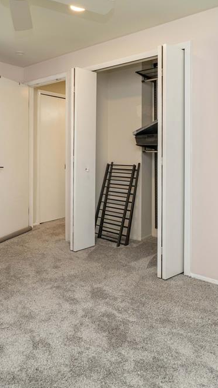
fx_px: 267
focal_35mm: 26
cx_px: 84
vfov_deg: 71.9
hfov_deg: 44.1
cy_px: 190
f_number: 5.6
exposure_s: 1/60
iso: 200
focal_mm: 16
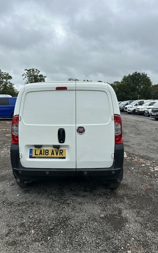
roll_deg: -1.7
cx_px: 69
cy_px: 125
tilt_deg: -5.6
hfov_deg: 47.5
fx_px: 179
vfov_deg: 70.4
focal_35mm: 26
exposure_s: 1/2732
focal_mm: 6.86
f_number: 1.78
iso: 80
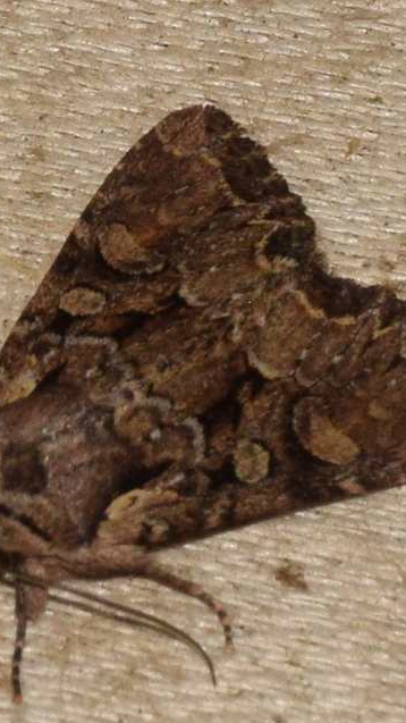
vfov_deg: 6.5
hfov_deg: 3.7
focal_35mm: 331
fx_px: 6339
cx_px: 166
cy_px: 362
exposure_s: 1/200
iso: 400
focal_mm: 140
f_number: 14
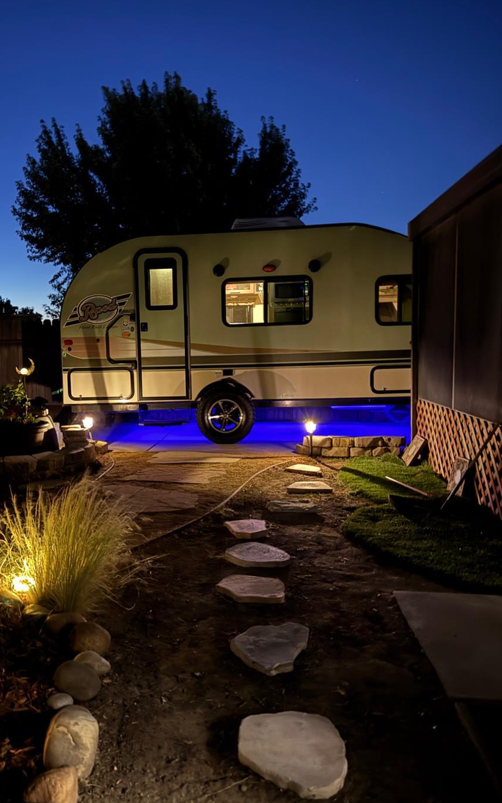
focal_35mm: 28
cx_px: 184
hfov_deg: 44.1
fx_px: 613
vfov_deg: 66.5
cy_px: 411
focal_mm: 6.76
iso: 1250
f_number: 1.78
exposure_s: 1/2
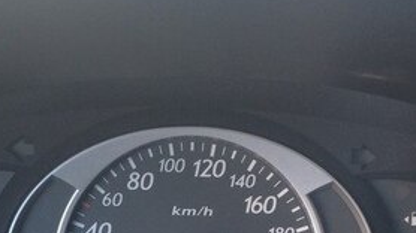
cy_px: 277
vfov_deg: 15.5
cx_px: 138
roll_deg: +1.1
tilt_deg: -30.1
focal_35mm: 75
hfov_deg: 28.1
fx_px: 827
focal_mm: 4.15
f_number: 2.2
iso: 32
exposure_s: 1/33
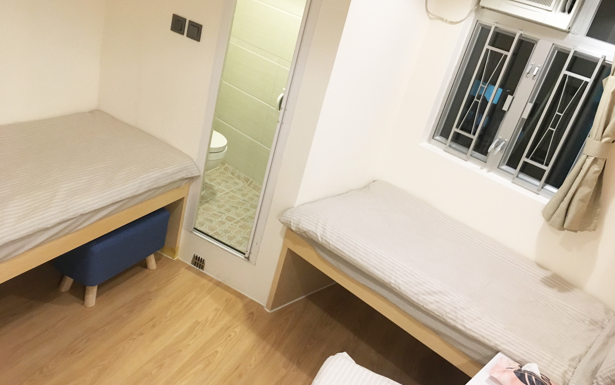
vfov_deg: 40.5
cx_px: 309
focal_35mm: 31
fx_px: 520
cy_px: 215
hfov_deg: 61.2
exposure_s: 1/33
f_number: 2.2
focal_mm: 4.15
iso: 200
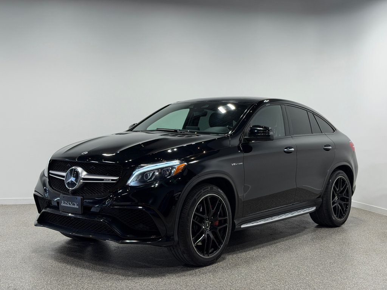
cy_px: 145
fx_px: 537
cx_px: 194
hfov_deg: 39.7
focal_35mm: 48
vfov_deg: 30.3
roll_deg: -1.2
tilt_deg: -2.1
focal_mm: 6.76
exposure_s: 1/226
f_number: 1.78
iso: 50
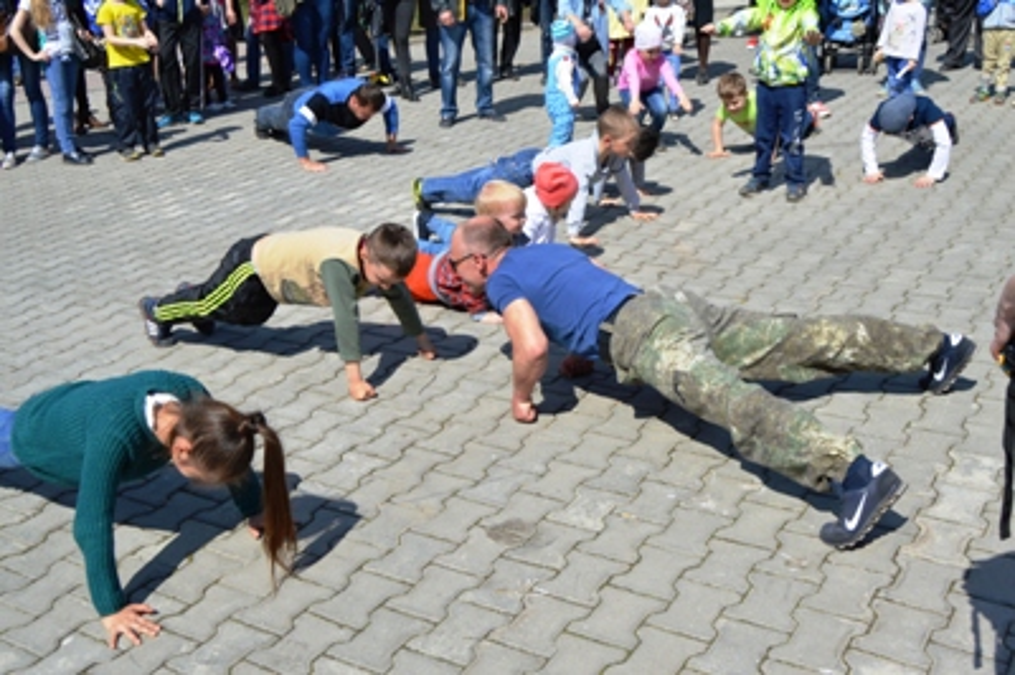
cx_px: 508
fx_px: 1099
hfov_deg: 49.6
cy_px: 338
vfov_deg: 34.2
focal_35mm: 39
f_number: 8
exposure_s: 1/250
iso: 100
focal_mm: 26
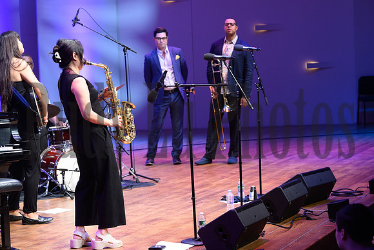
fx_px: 1029
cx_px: 187
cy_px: 125
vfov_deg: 13.8
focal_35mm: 99
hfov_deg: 20.6
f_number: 5.6
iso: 1600
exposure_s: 1/100
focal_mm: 99
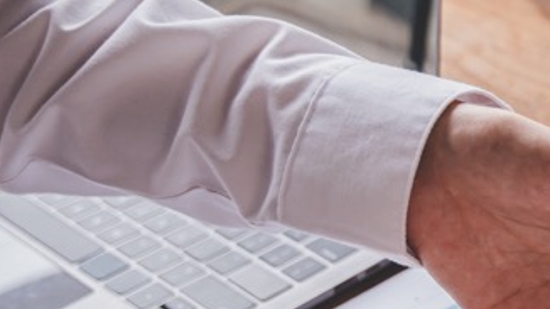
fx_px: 1630
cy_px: 288
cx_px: 962
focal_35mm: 112
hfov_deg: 16.4
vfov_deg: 10.7
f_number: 2.8
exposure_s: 1/200
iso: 200
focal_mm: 27.2
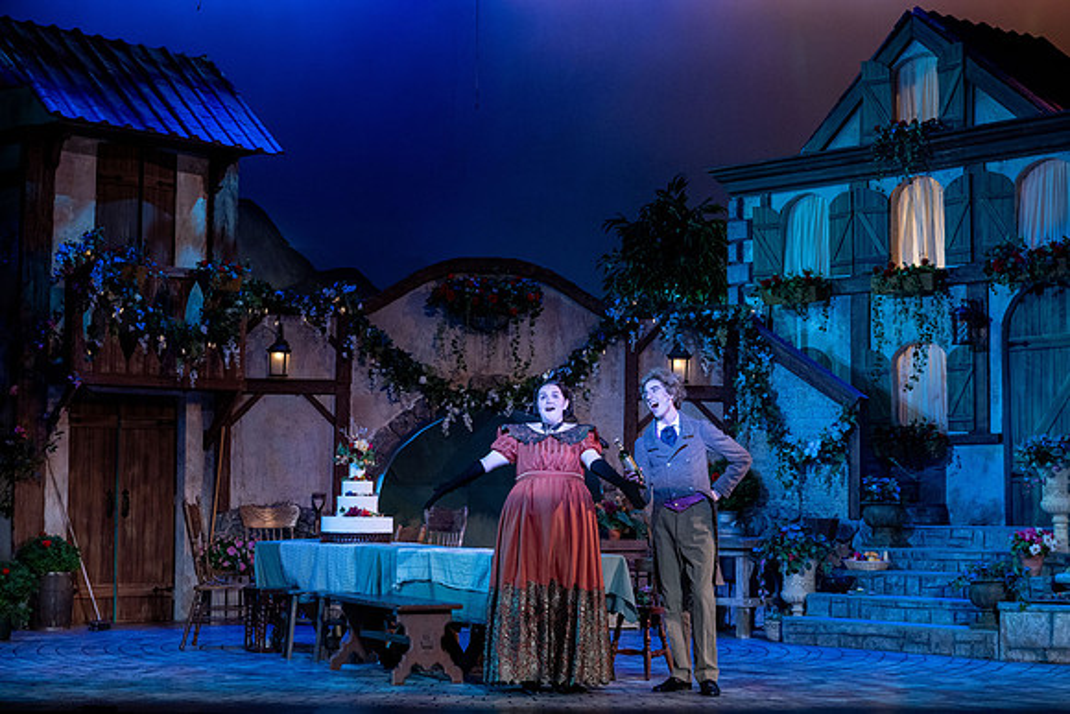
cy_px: 357
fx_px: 2081
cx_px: 535
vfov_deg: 19.5
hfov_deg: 28.8
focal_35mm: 70
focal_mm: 70
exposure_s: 1/160
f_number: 6.3
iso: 1600
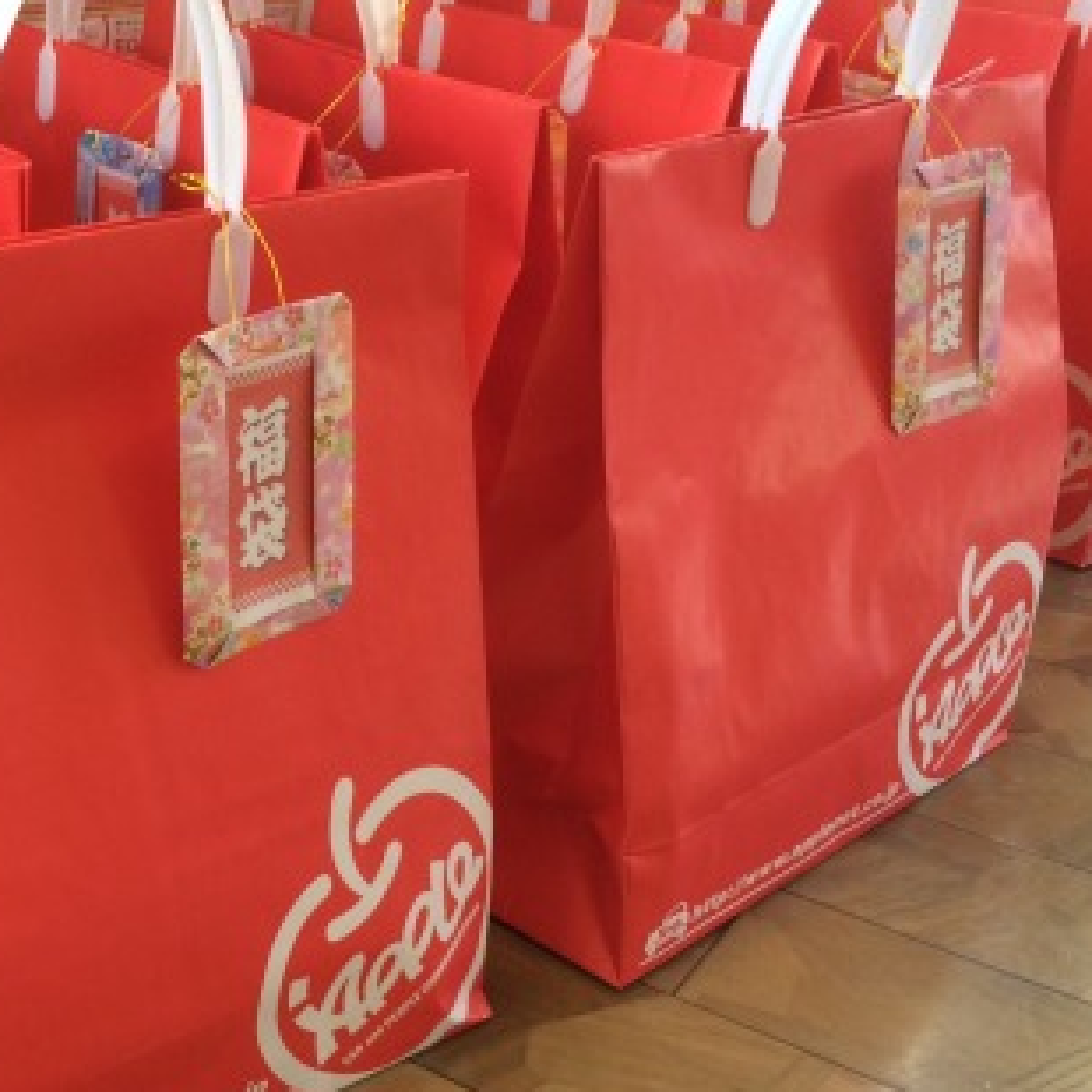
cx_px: 173
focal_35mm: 53
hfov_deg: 31.1
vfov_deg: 32.2
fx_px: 1892
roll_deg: -1.9
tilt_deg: -23.6
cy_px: 500
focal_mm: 4.15
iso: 64
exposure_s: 1/120
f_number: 2.2
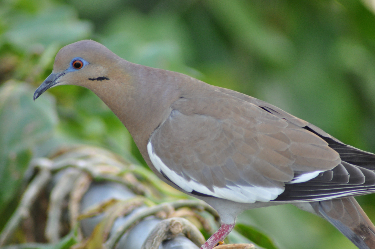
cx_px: 188
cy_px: 124
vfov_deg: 3.0
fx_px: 4682
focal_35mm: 450
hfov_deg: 4.6
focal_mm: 300
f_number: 5.6
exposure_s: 1/500
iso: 1100
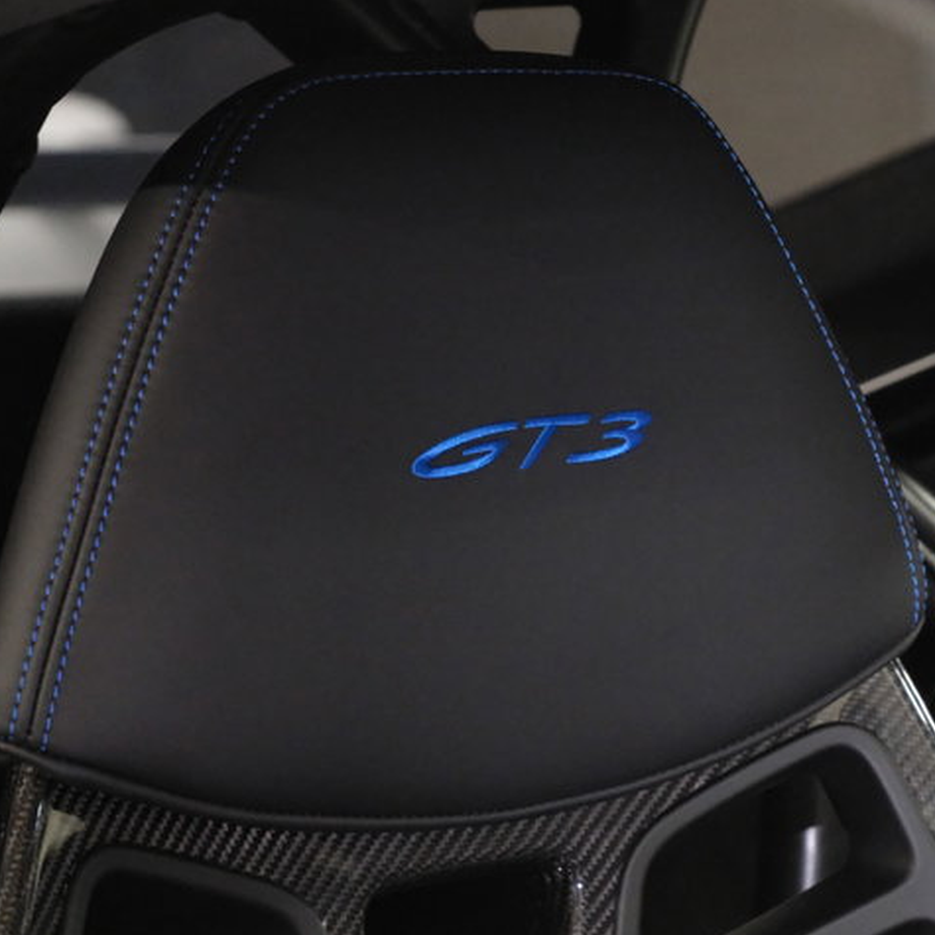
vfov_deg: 16.9
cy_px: 468
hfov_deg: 16.9
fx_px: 3148
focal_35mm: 103
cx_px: 526
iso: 12800
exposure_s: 1/52
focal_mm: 50
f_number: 4.8
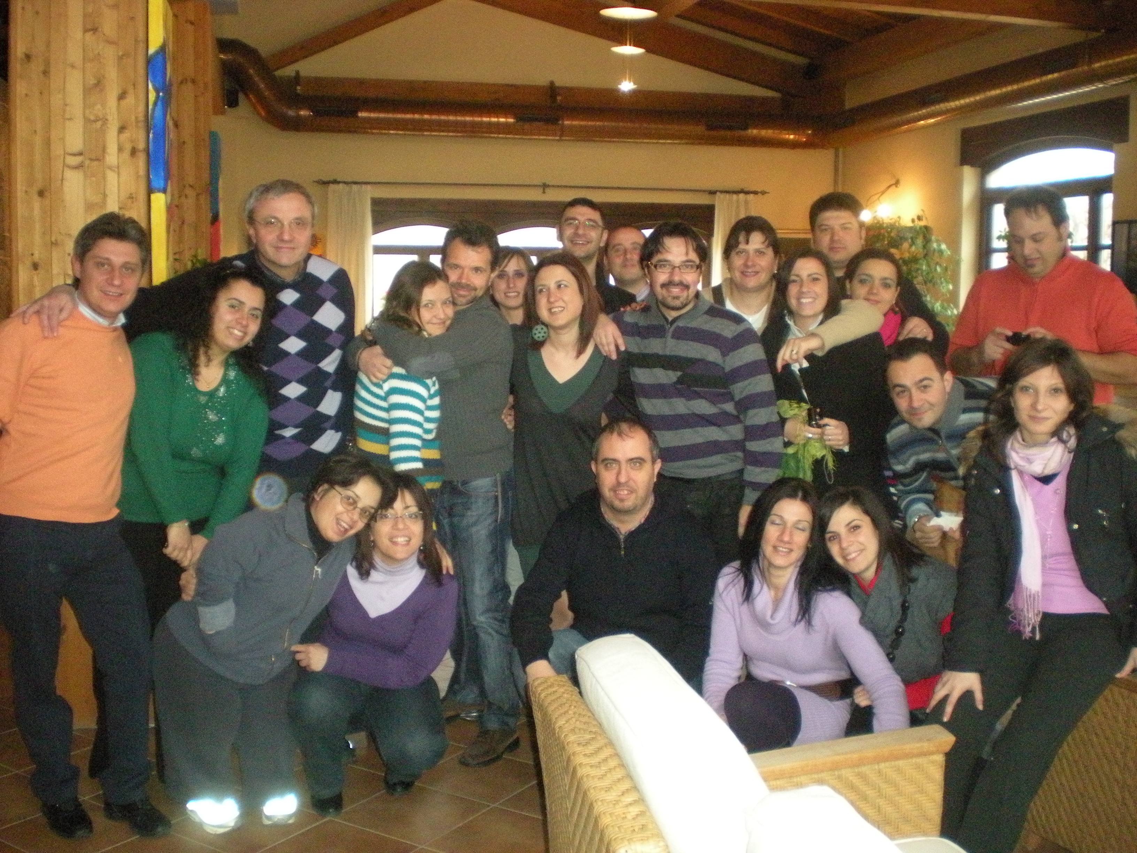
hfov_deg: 49.0
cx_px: 568
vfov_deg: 37.7
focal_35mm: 38
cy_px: 426
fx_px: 1248
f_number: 3.1
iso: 690
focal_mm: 6.3
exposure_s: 1/60
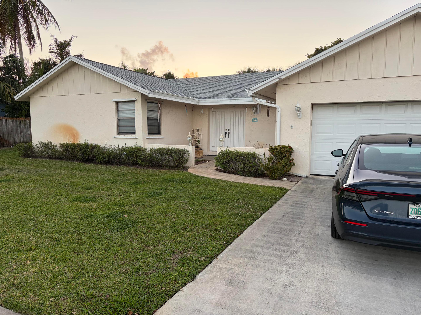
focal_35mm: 26
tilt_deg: -4.5
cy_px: 158
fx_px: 316
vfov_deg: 53.1
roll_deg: -0.2
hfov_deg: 67.3
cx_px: 210
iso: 64
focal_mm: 5.96
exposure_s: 1/196
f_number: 1.6
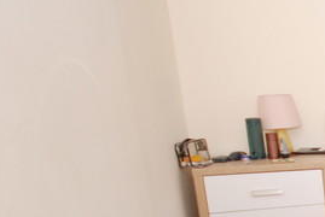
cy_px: 198
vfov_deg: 23.2
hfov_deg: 21.5
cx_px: 594
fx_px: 515
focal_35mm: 57
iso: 400
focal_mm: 10
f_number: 4
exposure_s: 1/60
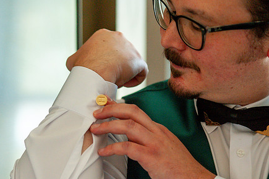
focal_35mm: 140
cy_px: 98
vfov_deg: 9.8
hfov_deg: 14.6
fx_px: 1046
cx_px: 96
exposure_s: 1/250
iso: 2000
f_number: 4
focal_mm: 105
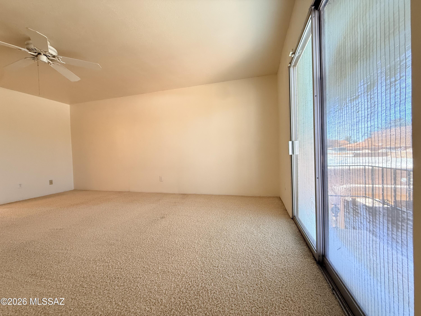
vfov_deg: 85.7
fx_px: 170
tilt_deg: -0.4
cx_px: 210
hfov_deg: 102.1
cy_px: 158
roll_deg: +2.0
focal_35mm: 14
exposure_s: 1/120
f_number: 2.2
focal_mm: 2.22
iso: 250
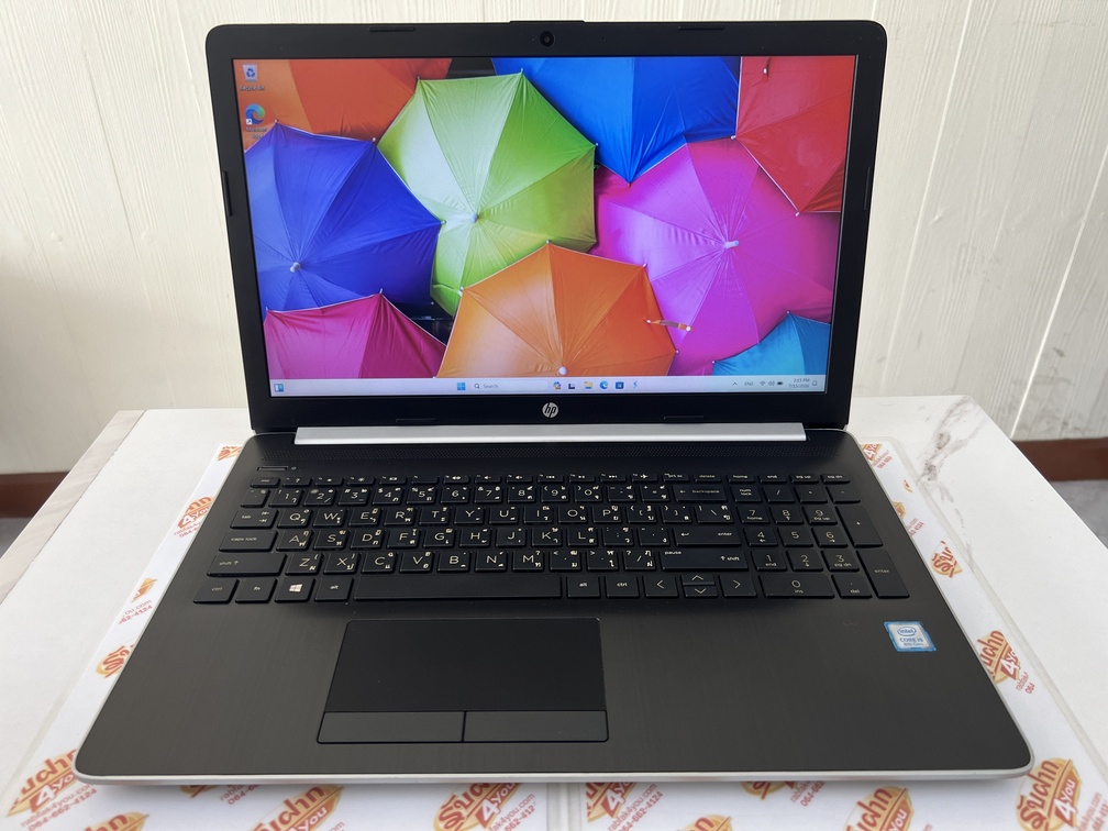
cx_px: 554
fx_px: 832
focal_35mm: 26
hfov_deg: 67.3
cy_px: 416
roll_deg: -0.1
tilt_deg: -30.7
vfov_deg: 53.1
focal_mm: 5.7
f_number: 1.5
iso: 100
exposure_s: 1/100
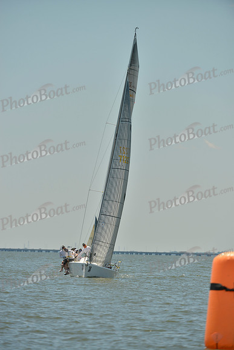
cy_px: 175
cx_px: 117
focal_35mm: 280
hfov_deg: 4.9
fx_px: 2728
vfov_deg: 7.4
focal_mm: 280
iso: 200
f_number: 6.3
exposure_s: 1/1600
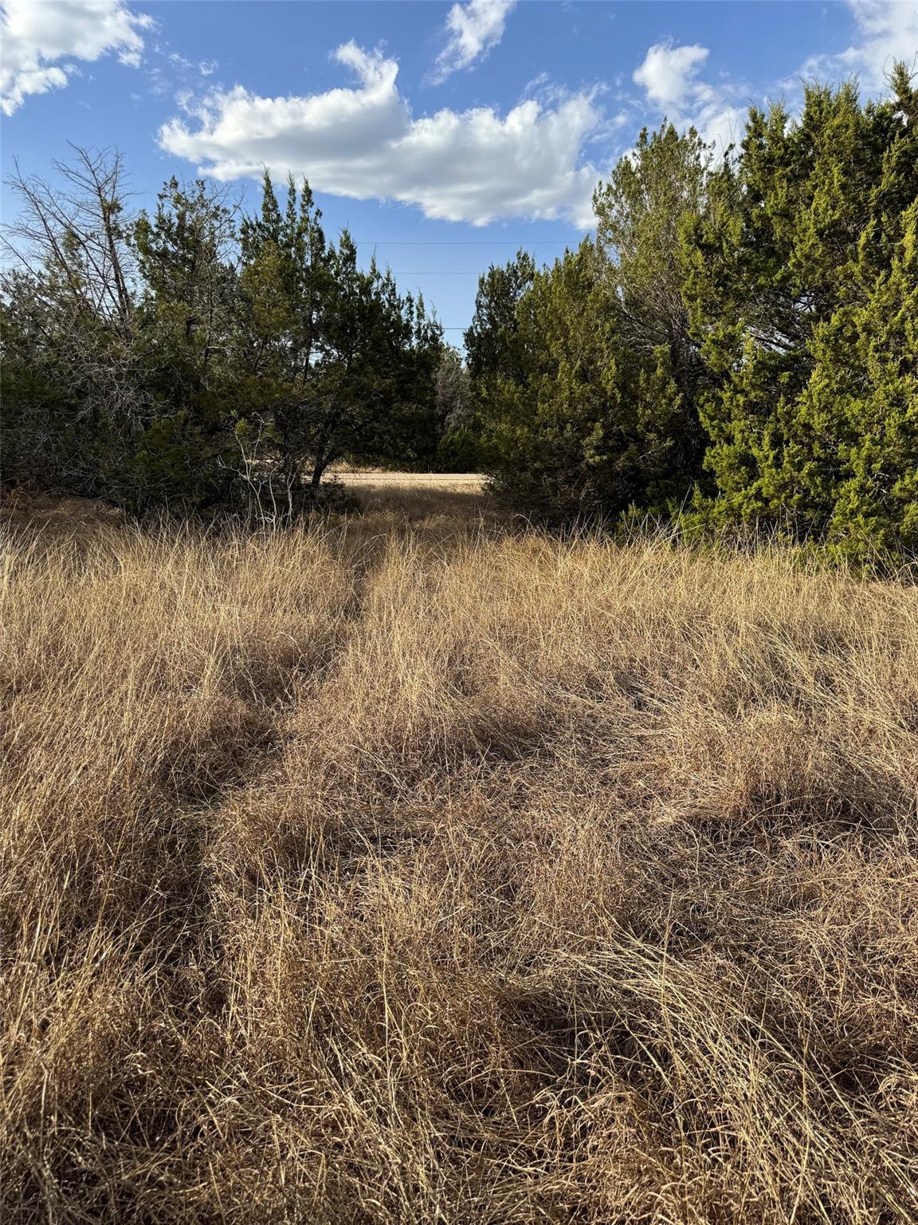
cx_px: 459
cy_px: 612
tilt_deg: -10.8
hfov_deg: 56.8
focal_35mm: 24
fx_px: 849
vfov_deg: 71.6
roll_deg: -2.2
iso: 80
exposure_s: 1/2105
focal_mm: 6.76
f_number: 1.78
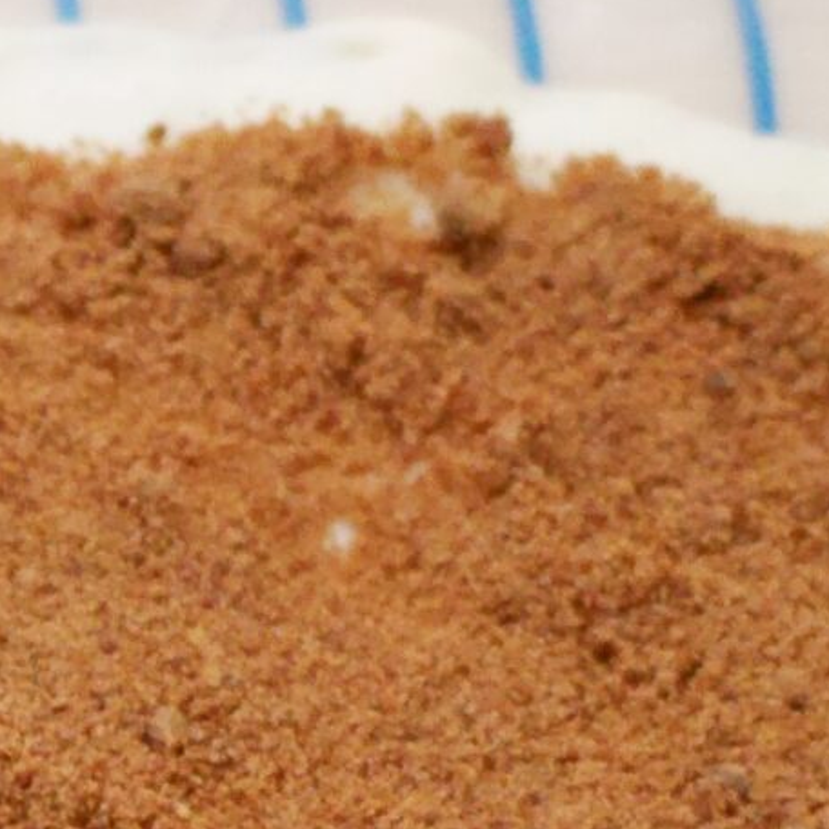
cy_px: 1211
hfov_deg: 11.1
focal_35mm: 149
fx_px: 4037
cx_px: -556
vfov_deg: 11.3
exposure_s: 1/20
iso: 3200
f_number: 2.5
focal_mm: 15
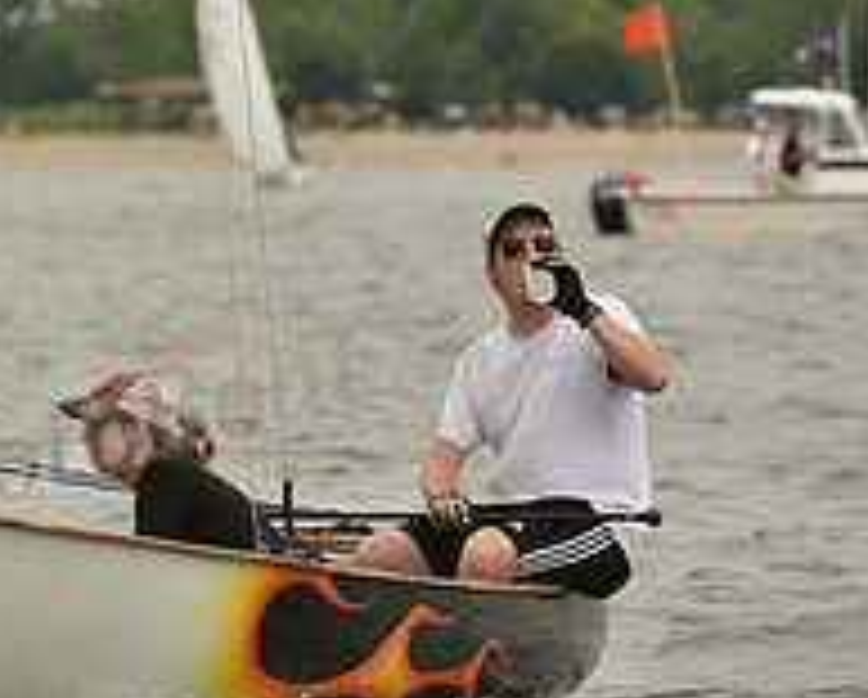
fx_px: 19579
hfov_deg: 2.5
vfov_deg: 2.0
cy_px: 250
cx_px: -373
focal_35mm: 761
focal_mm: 270
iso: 320
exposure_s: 1/1250
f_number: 7.1
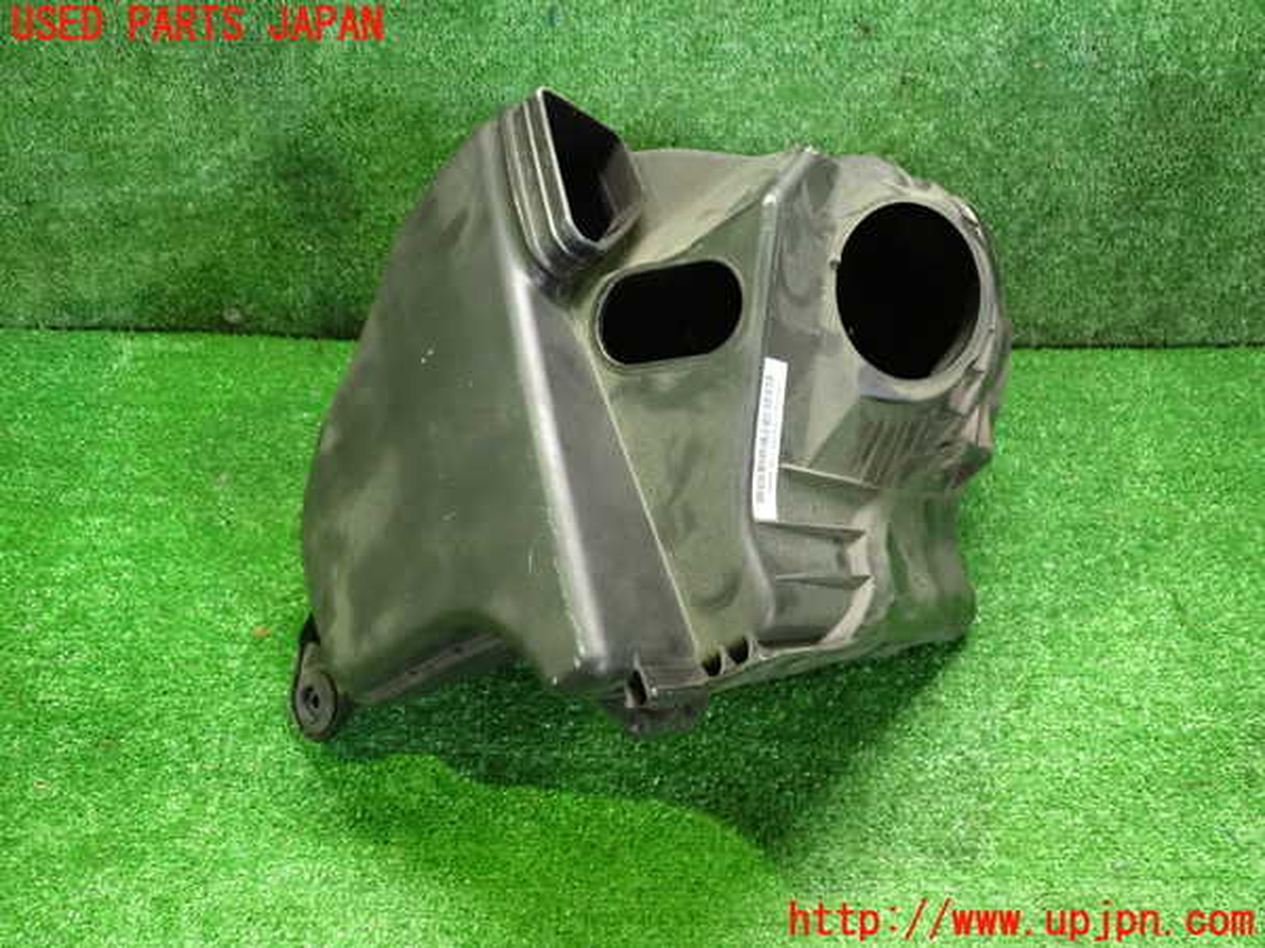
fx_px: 1096
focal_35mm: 30
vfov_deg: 46.8
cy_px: 474
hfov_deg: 60.0
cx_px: 632
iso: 1250
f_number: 2.3
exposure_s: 1/40
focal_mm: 5.4
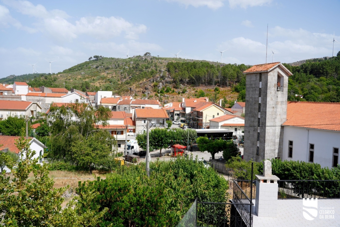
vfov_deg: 41.1
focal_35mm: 32
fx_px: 302
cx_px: 170
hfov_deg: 58.7
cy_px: 114
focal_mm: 32
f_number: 5.6
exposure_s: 1/640
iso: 100
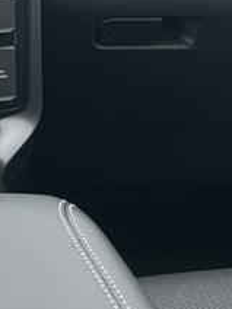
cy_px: -19
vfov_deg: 16.3
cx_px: -142
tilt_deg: -9.9
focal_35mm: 118
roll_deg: +0.3
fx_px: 1054
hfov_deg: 11.9
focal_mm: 5.7
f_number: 1.5
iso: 50
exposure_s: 1/563
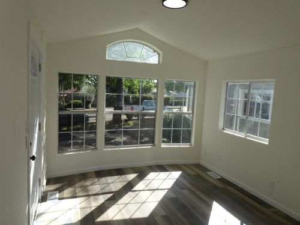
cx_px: 150
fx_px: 208
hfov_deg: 71.6
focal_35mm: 24
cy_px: 112
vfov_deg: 56.8
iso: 80
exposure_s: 1/125
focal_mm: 4.1
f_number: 3.5
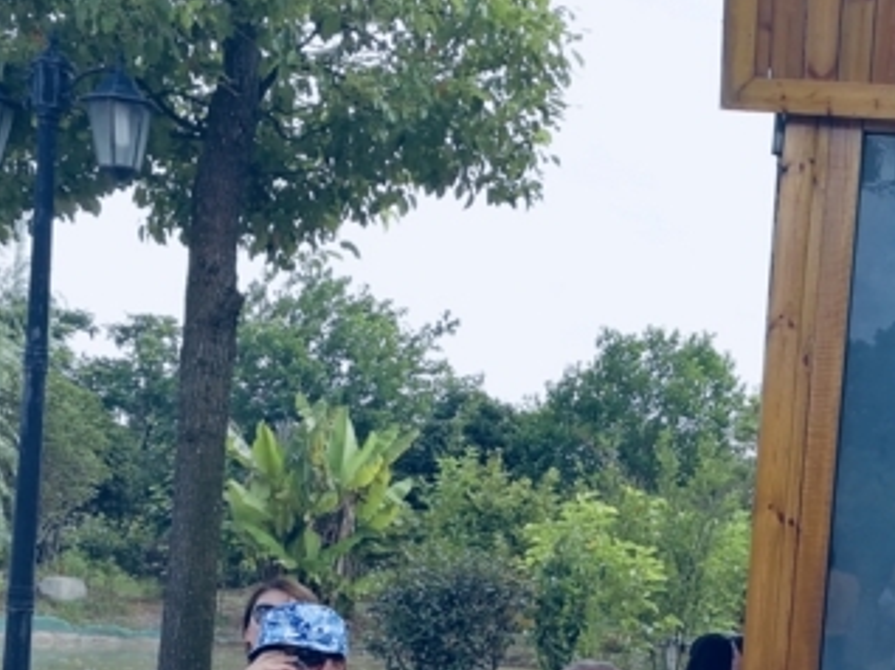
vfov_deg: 20.9
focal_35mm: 68
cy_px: 664
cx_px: 740
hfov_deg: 27.9
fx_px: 1757
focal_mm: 3.95
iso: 50
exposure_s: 1/617
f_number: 2.2
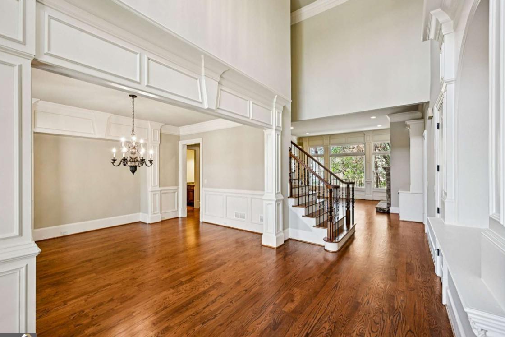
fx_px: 210
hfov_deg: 100.4
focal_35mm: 15
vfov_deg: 77.3
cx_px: 252
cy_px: 171
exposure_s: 1/15
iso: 360
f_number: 8
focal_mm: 14
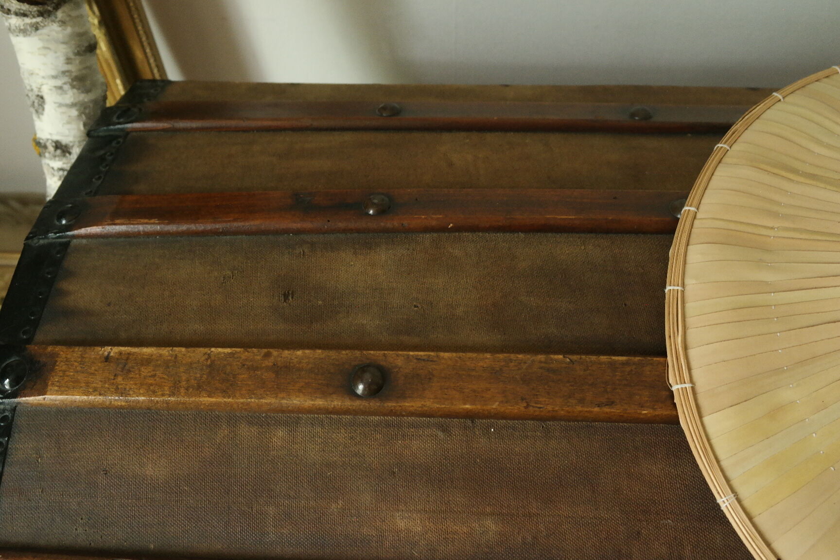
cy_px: 280
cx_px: 420
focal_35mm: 30
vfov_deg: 43.6
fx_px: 700
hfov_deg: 61.9
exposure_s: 1/30
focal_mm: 20
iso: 1600
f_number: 5.6
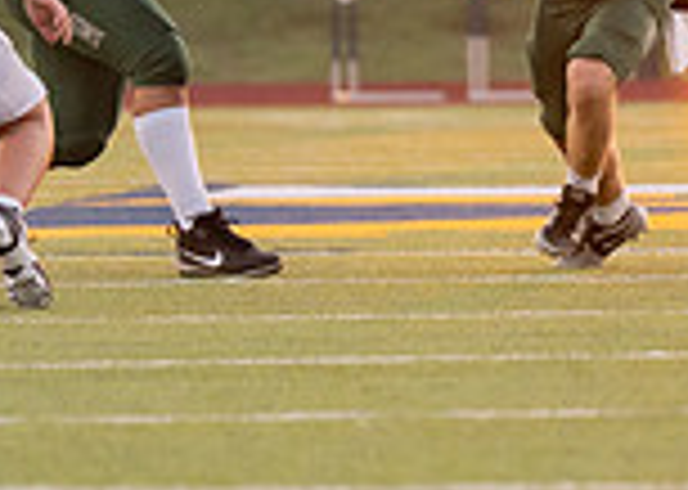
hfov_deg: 2.3
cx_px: 1392
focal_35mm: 858
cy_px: -211
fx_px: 16750
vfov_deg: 1.7
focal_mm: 142
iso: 640
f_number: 2.8
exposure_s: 1/1250
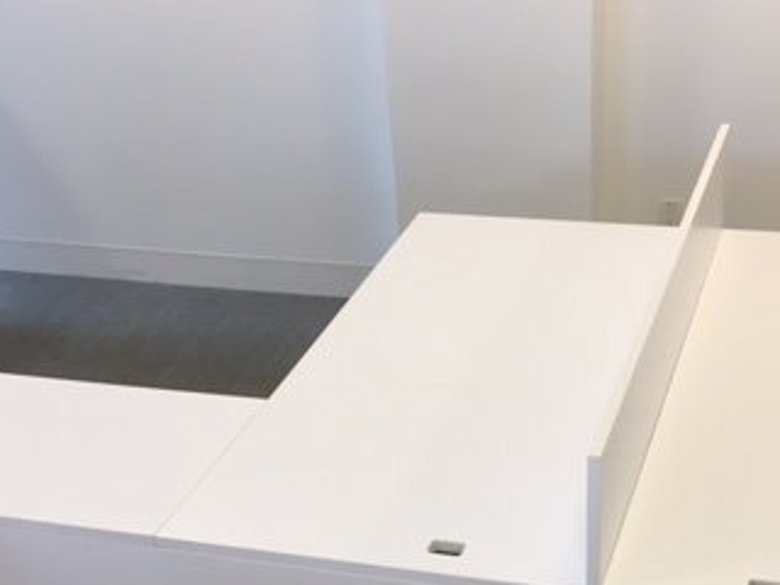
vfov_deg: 24.3
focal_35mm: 58
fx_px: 1307
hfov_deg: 33.2
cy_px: 553
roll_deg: +3.6
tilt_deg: -35.6
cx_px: 451
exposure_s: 1/30
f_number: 2.2
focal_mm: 4.15
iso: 50
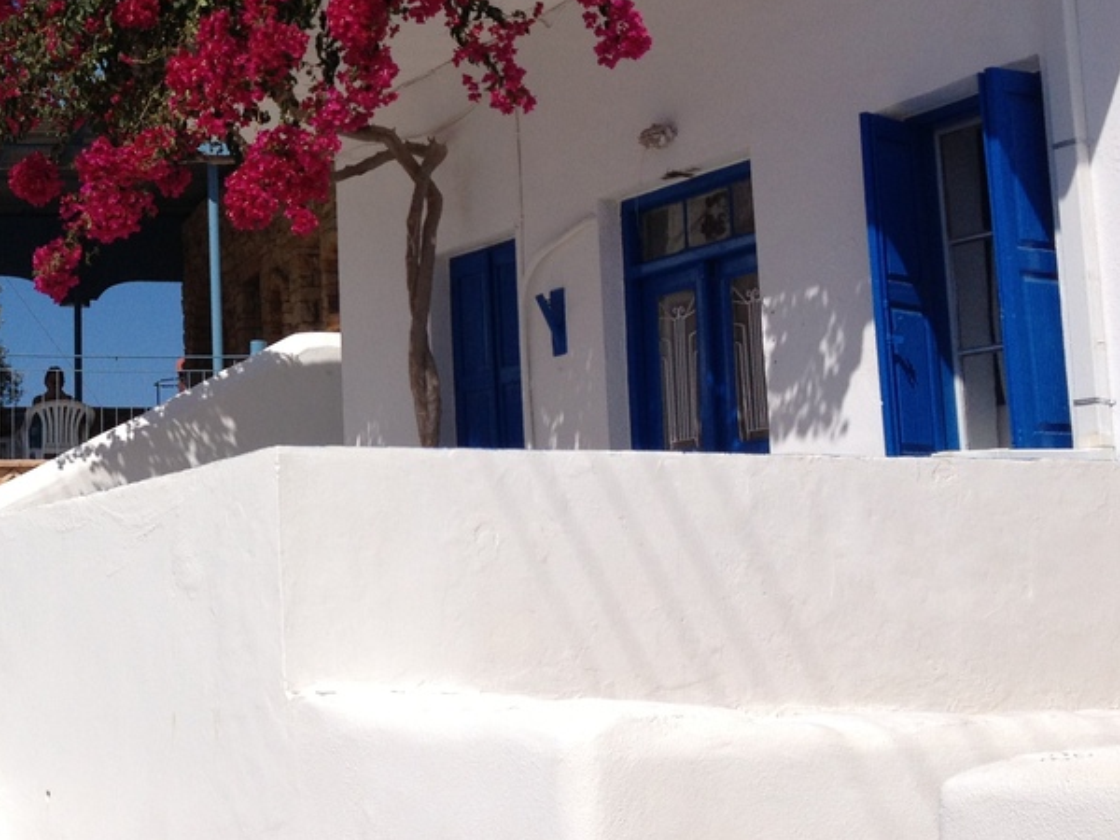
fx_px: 2265
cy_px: 327
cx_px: 62
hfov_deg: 26.6
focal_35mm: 70
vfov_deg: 21.0
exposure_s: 1/3460
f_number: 2.4
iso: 50
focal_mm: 4.28
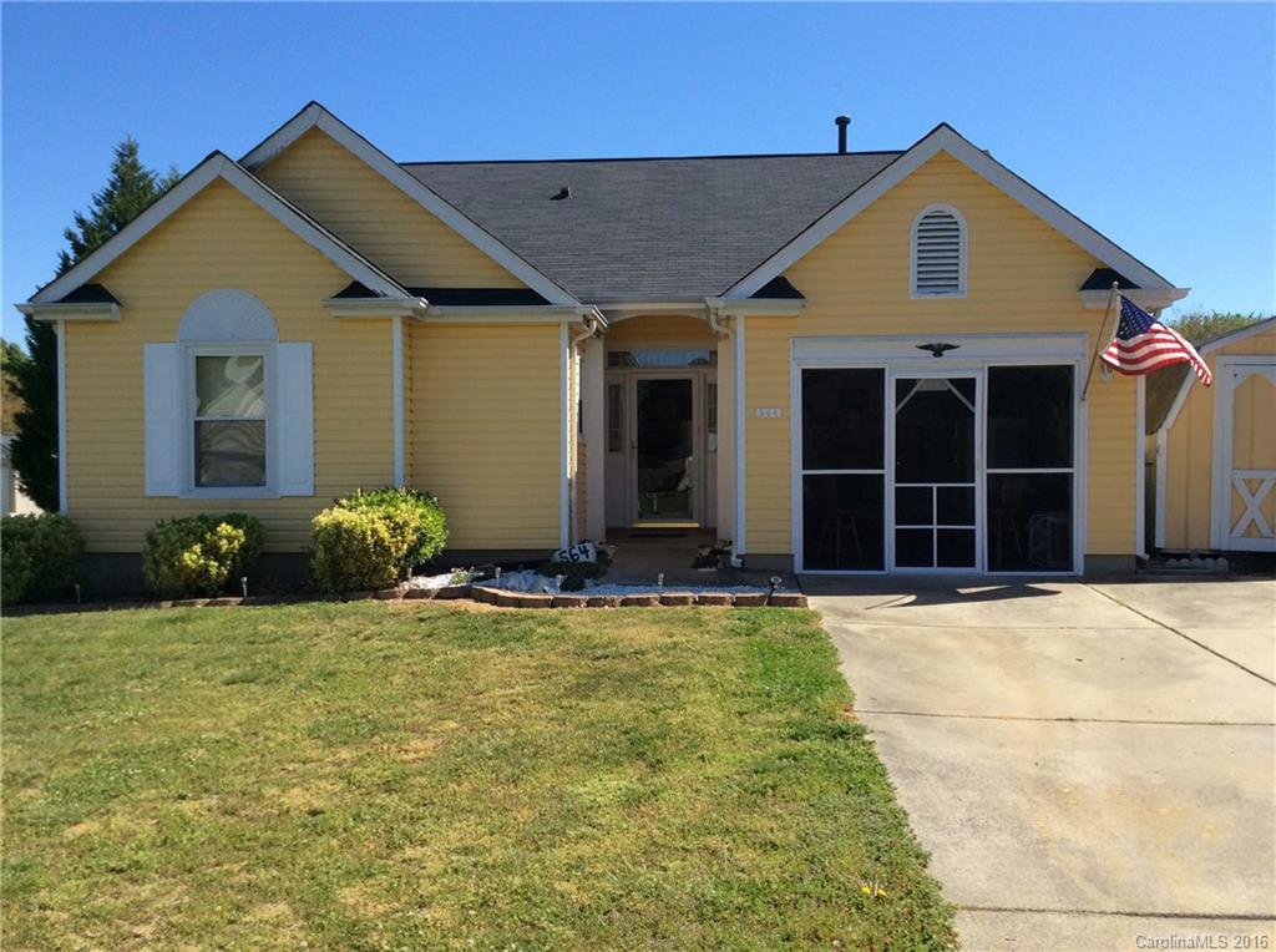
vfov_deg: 44.0
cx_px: 638
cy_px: 476
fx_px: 1177
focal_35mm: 32
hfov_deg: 56.9
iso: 32
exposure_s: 1/1144
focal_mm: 3.3
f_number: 2.4
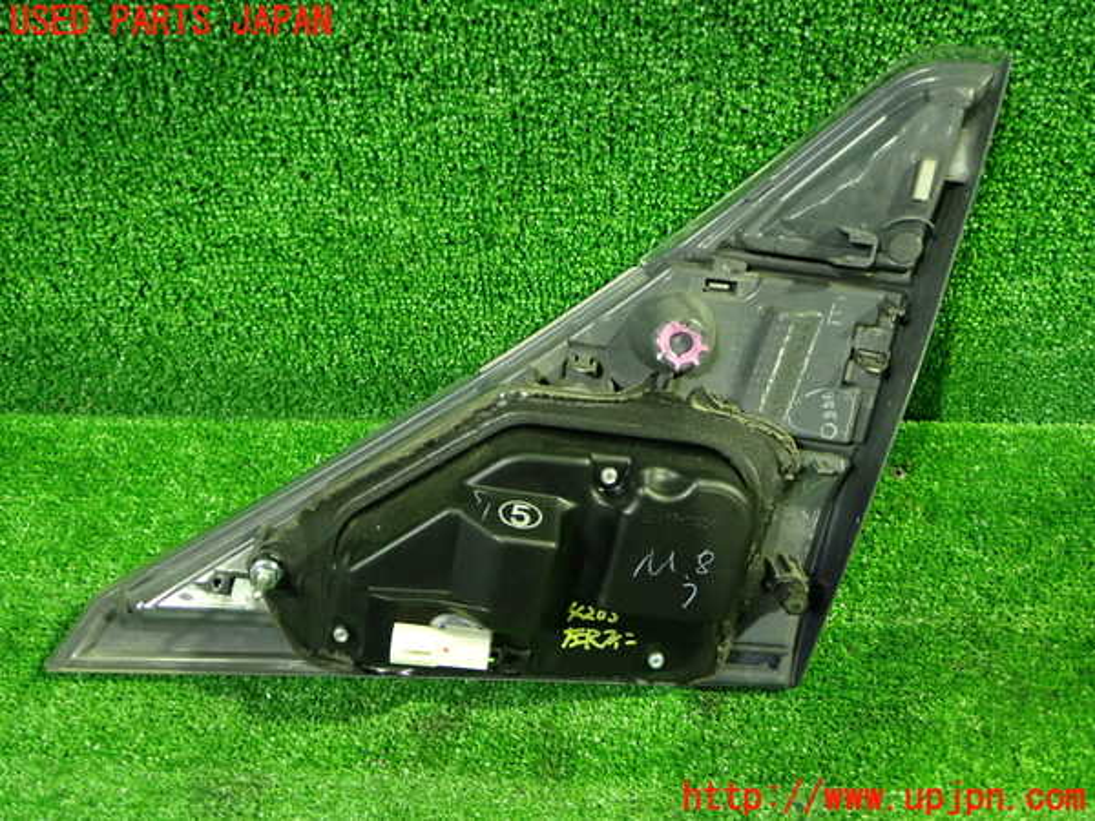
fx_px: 1012
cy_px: 410
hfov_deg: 56.8
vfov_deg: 44.2
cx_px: 548
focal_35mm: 32
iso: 800
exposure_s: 1/20
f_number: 2.4
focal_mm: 5.79
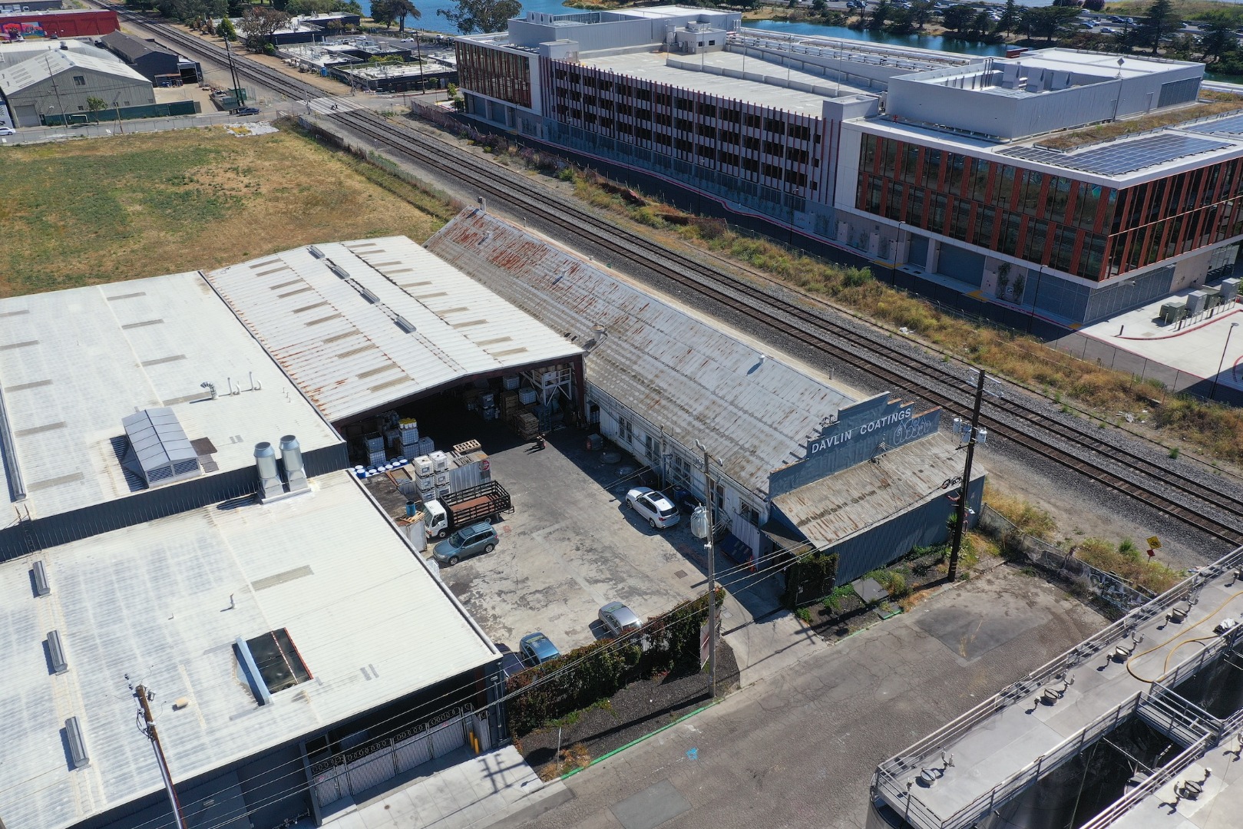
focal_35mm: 28
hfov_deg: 65.5
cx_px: 622
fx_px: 967
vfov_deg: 46.4
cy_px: 414
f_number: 6.3
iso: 100
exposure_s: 1/500
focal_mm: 10.26
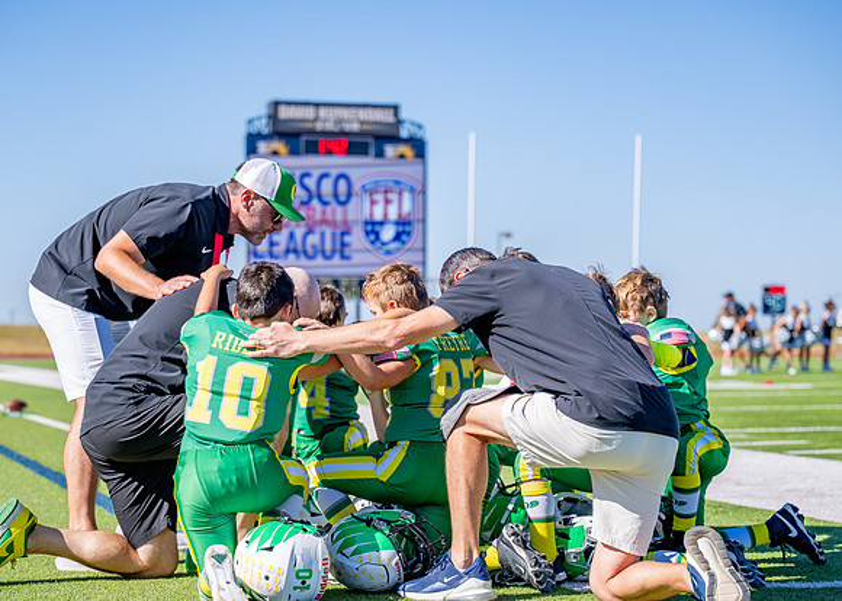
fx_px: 2202
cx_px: 385
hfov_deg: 21.6
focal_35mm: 92
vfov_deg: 15.5
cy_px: 363
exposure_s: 1/4000
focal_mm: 70
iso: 250
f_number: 2.8
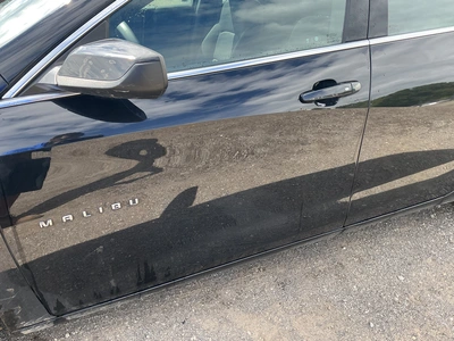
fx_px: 367
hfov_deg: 63.4
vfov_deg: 49.7
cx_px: 227
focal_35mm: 28
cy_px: 170
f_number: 1.8
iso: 25
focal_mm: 3
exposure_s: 1/241
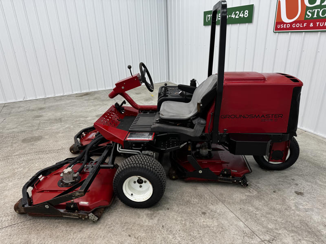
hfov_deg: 71.6
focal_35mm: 24
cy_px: 122
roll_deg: +1.9
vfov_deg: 56.8
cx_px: 163
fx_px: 226
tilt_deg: -22.5
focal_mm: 6.76
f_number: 1.78
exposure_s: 1/120
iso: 80
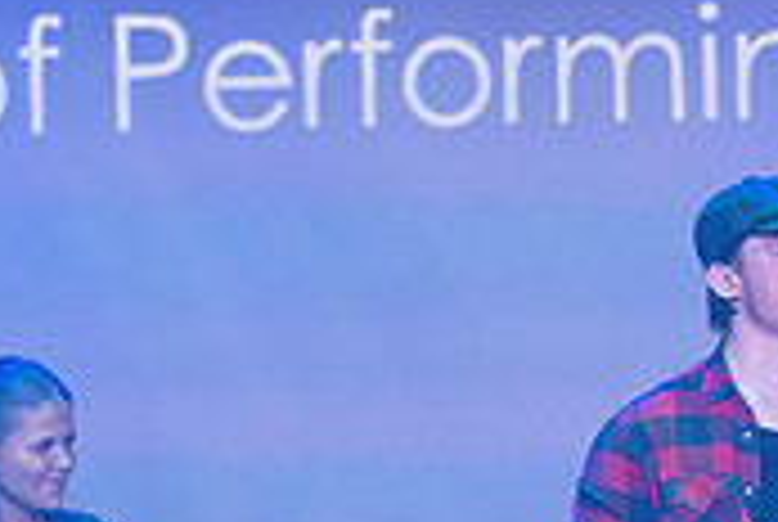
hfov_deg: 4.4
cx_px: 679
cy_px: 803
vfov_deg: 2.9
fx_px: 10153
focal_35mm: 469
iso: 5000
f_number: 4
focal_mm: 140
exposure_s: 1/800
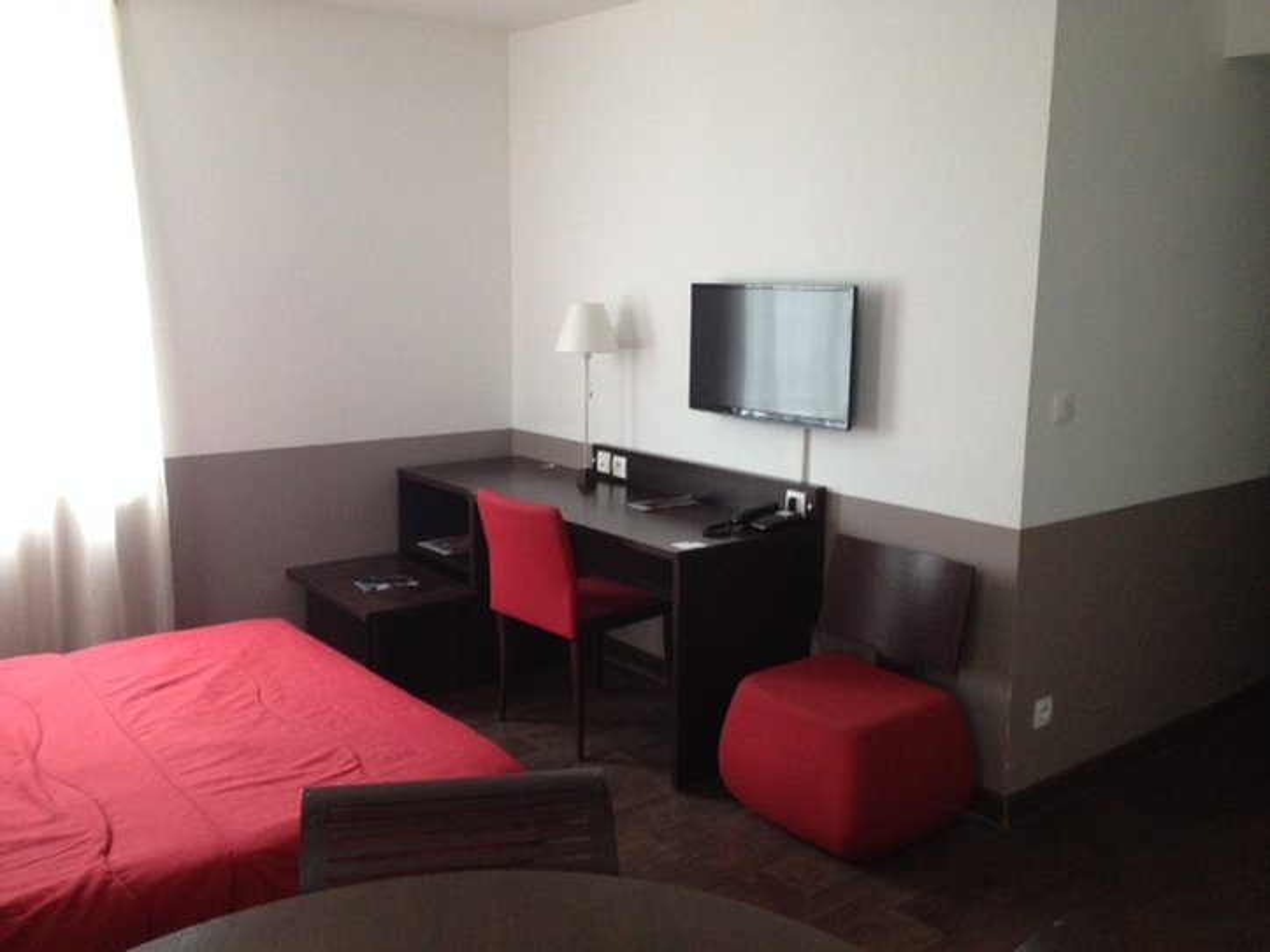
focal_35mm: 35
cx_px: 635
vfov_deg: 40.7
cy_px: 476
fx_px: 1284
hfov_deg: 52.6
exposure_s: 1/20
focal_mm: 4.28
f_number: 2.4
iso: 320
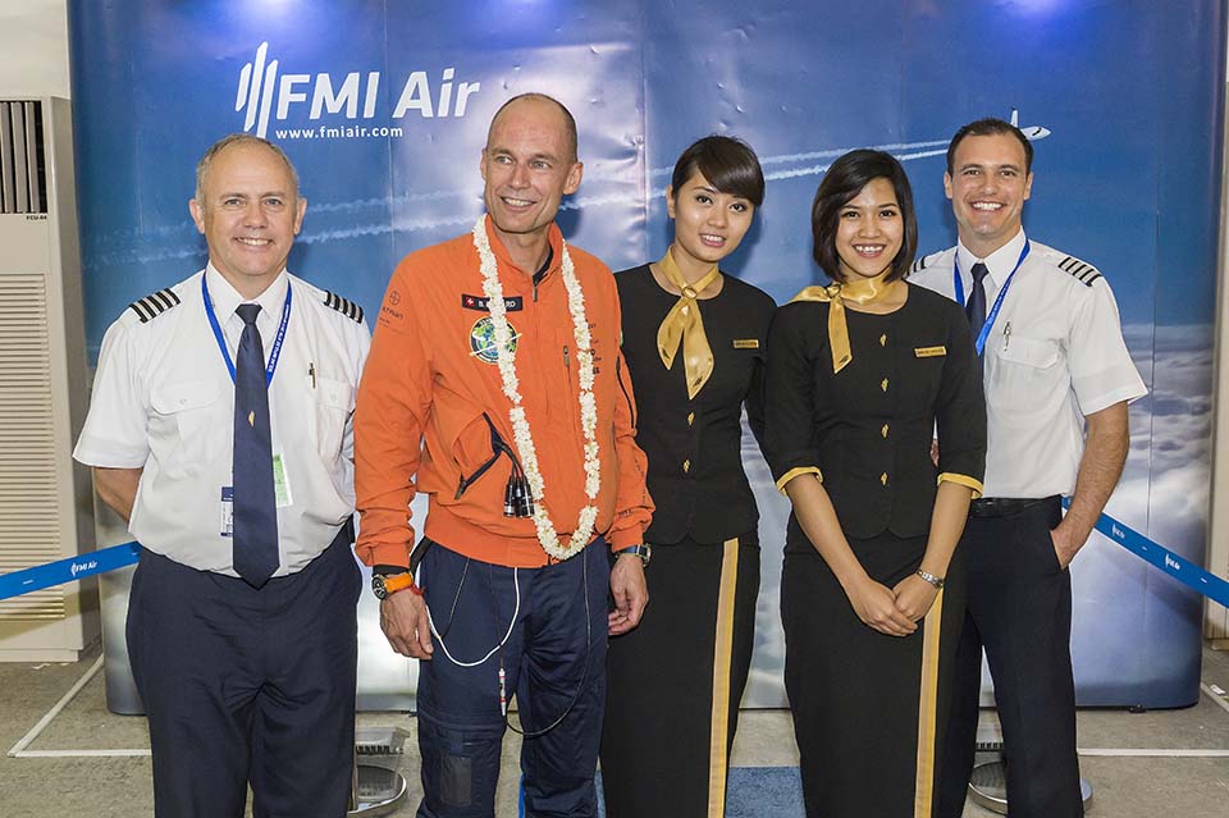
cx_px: 614
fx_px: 1160
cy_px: 409
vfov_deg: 38.8
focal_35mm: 34
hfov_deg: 55.8
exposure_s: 1/60
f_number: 9
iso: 1600
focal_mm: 34
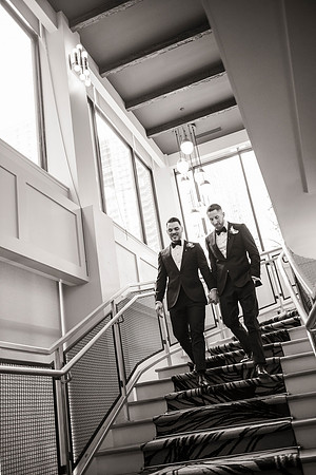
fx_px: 448
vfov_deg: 55.8
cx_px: 158
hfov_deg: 38.9
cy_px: 238
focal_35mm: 34
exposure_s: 1/160
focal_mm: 34
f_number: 2.8
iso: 2000
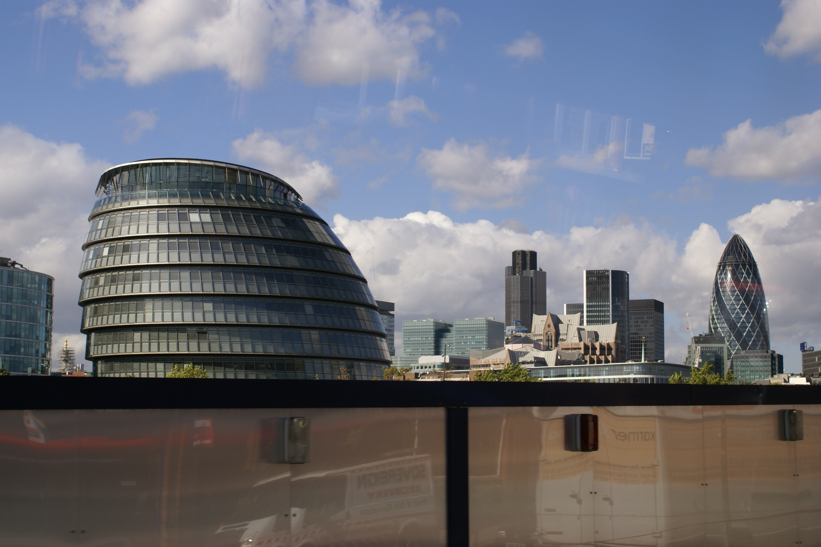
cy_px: 274
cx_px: 410
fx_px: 1197
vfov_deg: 25.8
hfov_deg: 37.9
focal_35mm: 52
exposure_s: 1/125
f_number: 8
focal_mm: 35
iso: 100
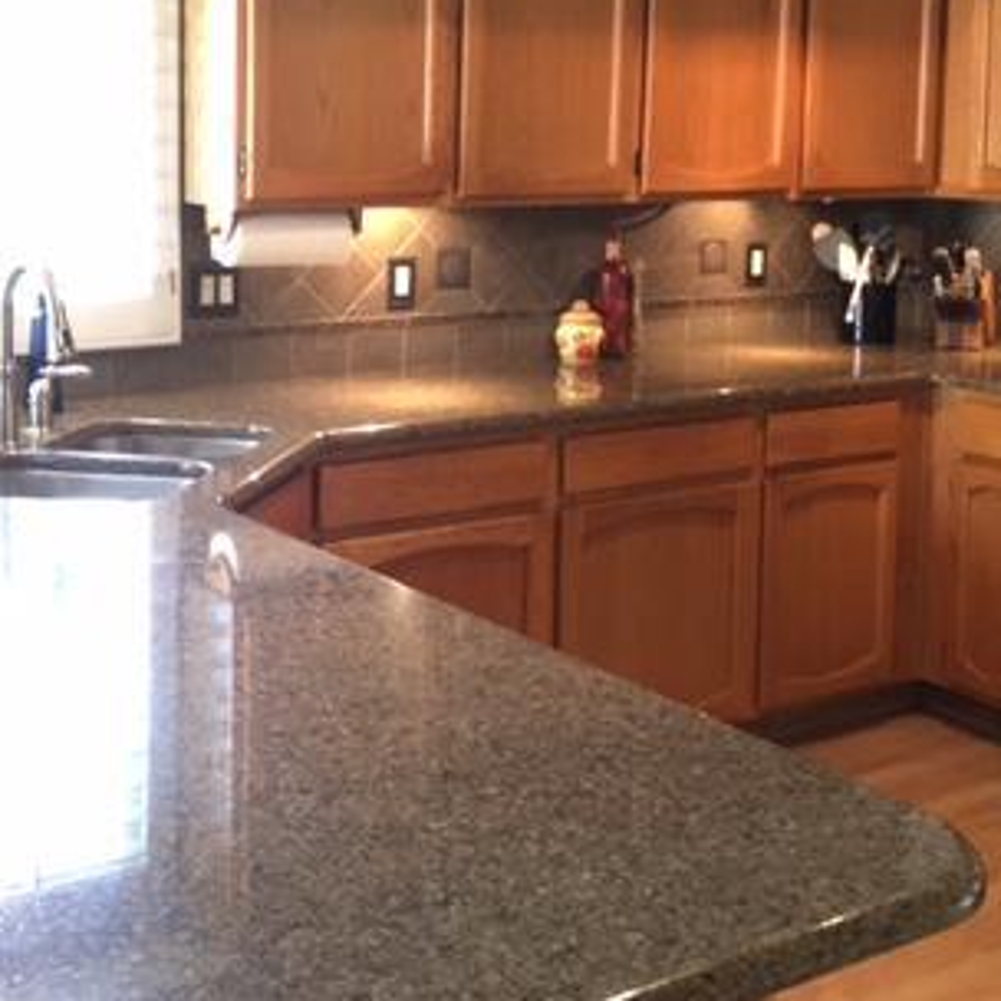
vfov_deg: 31.2
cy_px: 273
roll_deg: -1.7
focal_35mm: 54
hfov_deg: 31.6
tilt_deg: -4.2
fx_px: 1767
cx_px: 527
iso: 200
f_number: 2.2
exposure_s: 1/17
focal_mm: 4.15
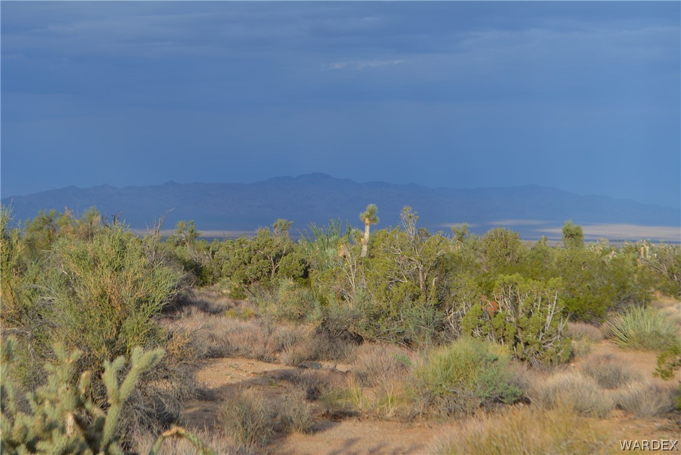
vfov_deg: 16.6
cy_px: 228
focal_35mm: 82
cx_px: 340
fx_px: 1561
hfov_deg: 24.6
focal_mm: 55
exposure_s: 1/250
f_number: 8
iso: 180
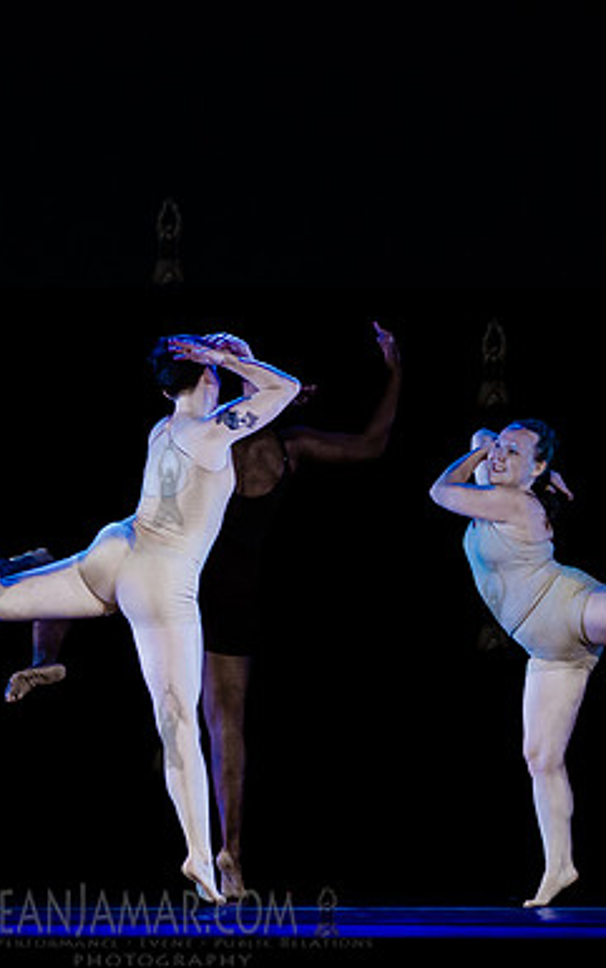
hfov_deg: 3.4
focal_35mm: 392
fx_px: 10347
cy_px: 490
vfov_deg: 5.4
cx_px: 153
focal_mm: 200
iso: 3200
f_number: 2.8
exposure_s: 1/1000
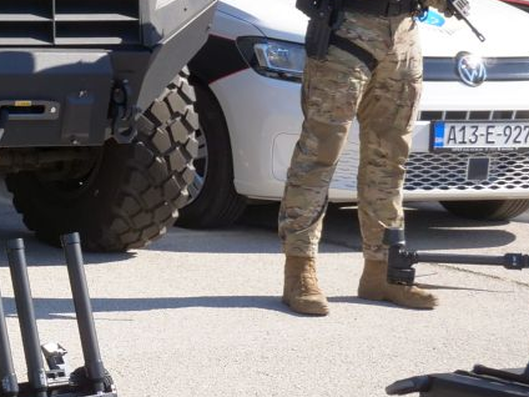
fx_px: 2308
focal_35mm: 151
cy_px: 39
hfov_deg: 12.0
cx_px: -430
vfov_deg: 9.8
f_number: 7.1
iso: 200
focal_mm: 20
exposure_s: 1/250
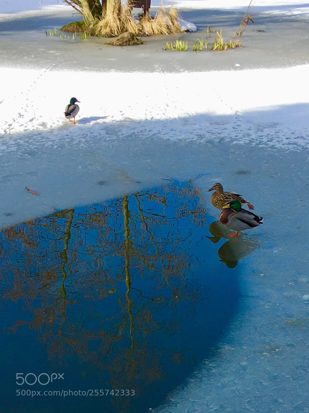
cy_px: 206
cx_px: 154
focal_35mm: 29
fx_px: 345
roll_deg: -1.6
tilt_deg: -34.1
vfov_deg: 61.7
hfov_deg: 48.2
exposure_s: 1/1054
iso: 25
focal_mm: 4.15
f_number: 2.2
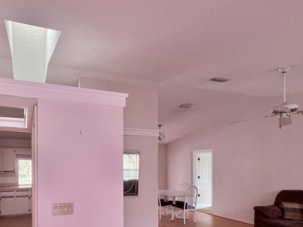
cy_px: 167
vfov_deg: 58.3
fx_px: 193
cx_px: 93
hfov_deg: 73.2
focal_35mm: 22
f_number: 1.8
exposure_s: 1/60
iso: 160
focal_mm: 1.57
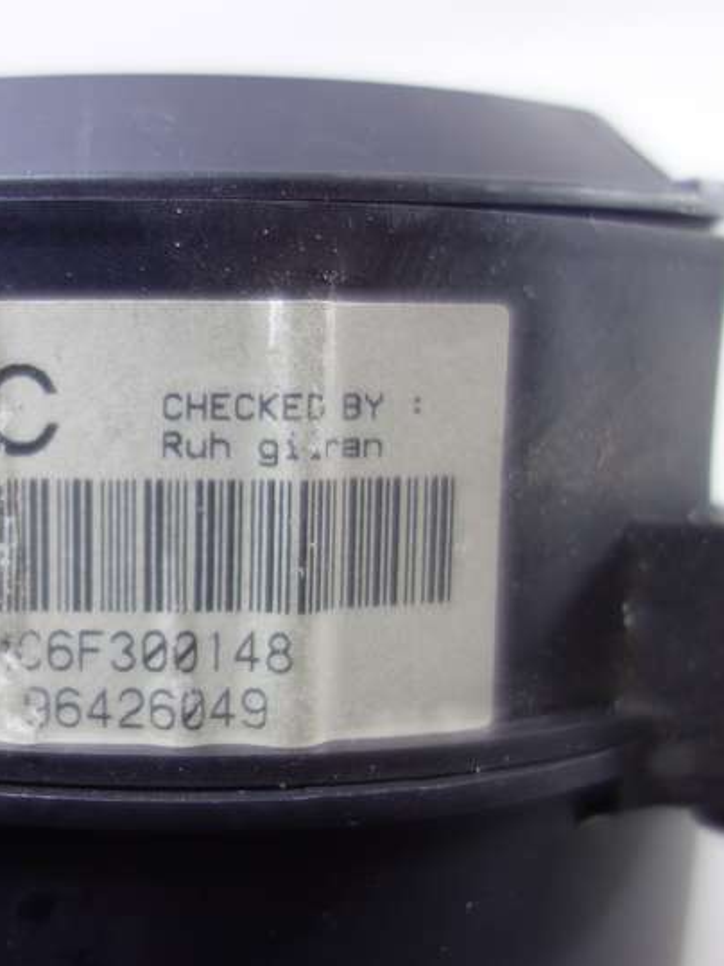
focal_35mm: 41
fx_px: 1144
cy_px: 488
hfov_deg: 33.2
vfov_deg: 45.8
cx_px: 68
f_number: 1.8
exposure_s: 1/60
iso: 125
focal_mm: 10.4
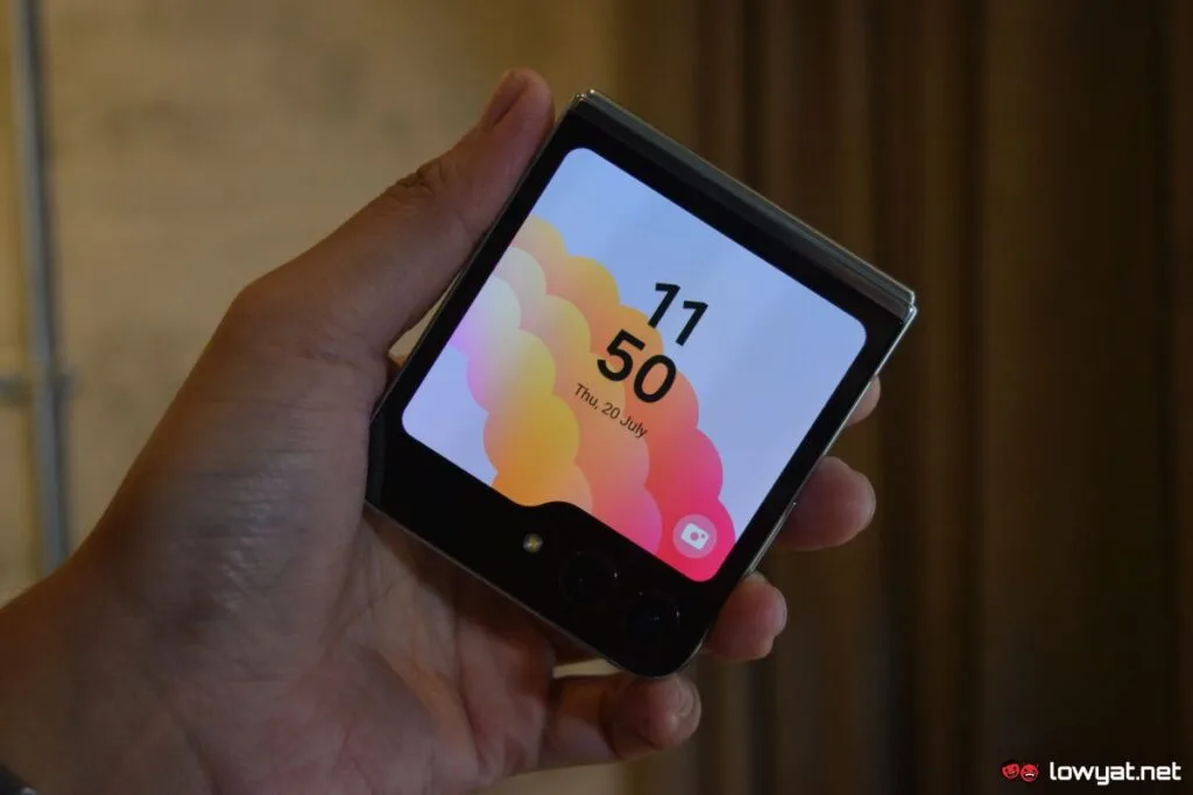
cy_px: 398
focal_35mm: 51
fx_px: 1690
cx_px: 596
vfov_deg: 26.5
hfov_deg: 38.9
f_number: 4.5
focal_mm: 34
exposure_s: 1/125
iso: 800
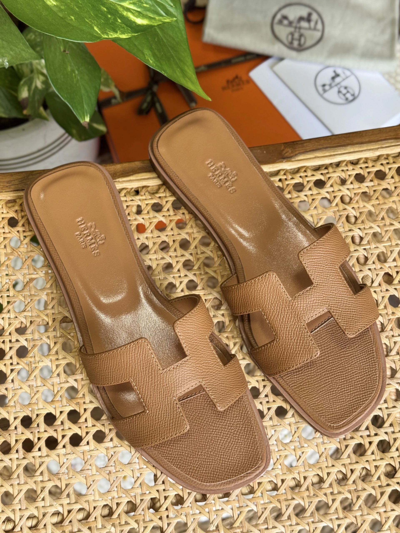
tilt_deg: -73.1
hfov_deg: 30.3
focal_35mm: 48
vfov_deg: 39.7
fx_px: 740
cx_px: 200
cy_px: 266
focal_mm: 6.76
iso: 80
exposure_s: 1/121
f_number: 1.78
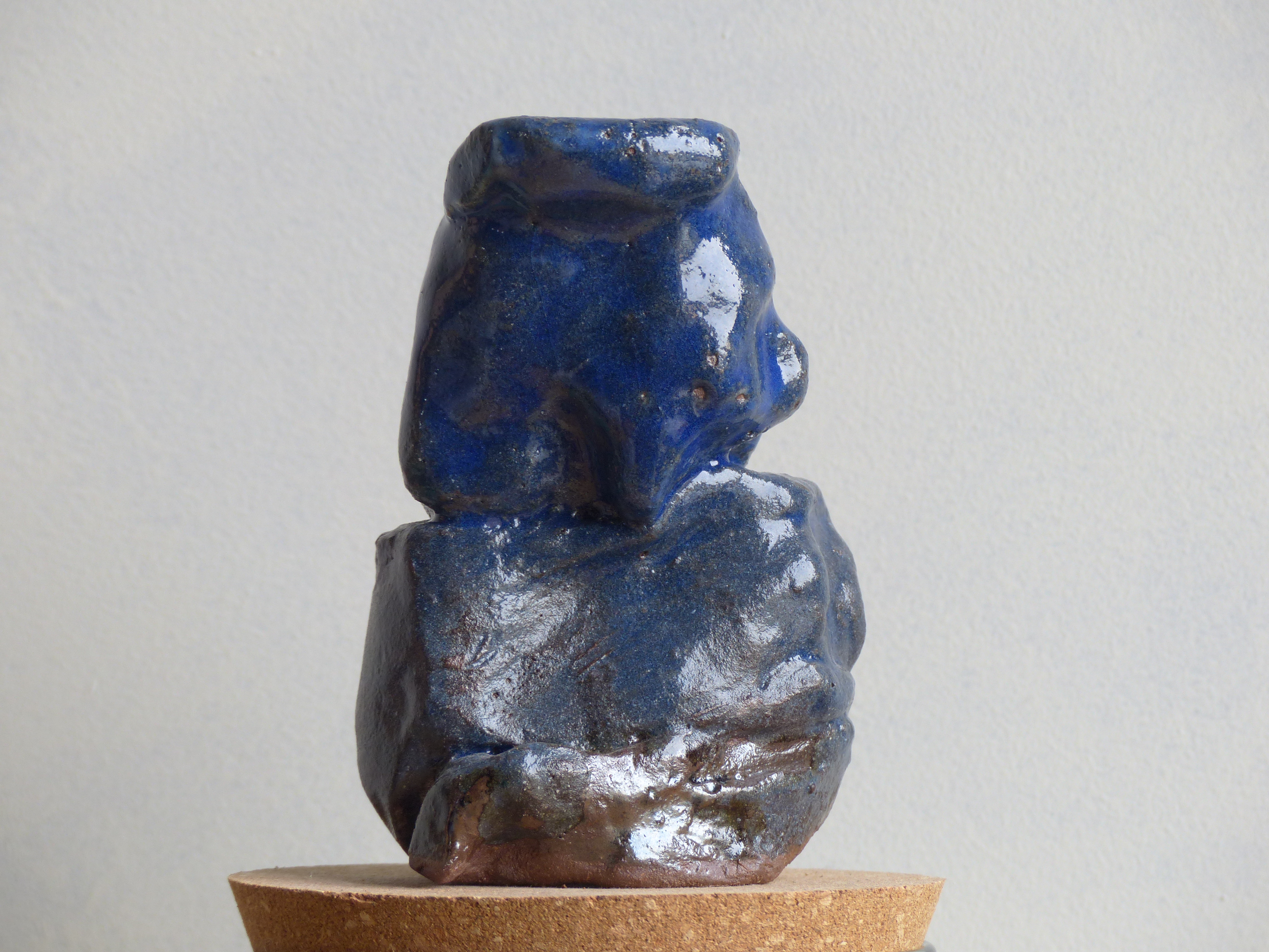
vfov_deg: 11.8
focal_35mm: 126
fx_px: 4619
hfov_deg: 15.6
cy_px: 476
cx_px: 634
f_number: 2.8
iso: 100
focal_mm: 22.6
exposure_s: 1/100
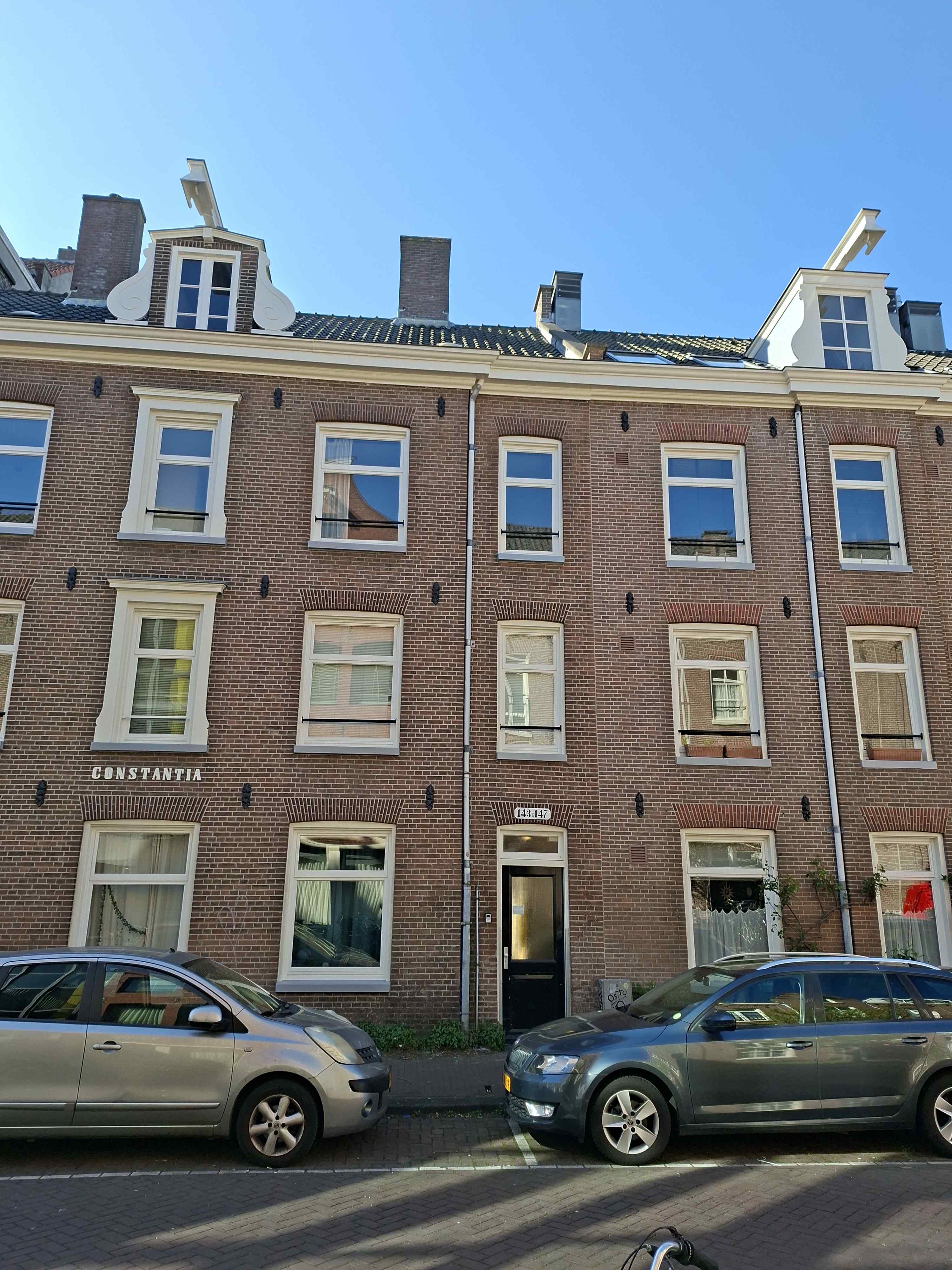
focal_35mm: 23
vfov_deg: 73.9
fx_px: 843
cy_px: 635
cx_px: 476
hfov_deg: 58.9
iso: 50
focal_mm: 5.54
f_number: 1.8
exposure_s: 1/1006
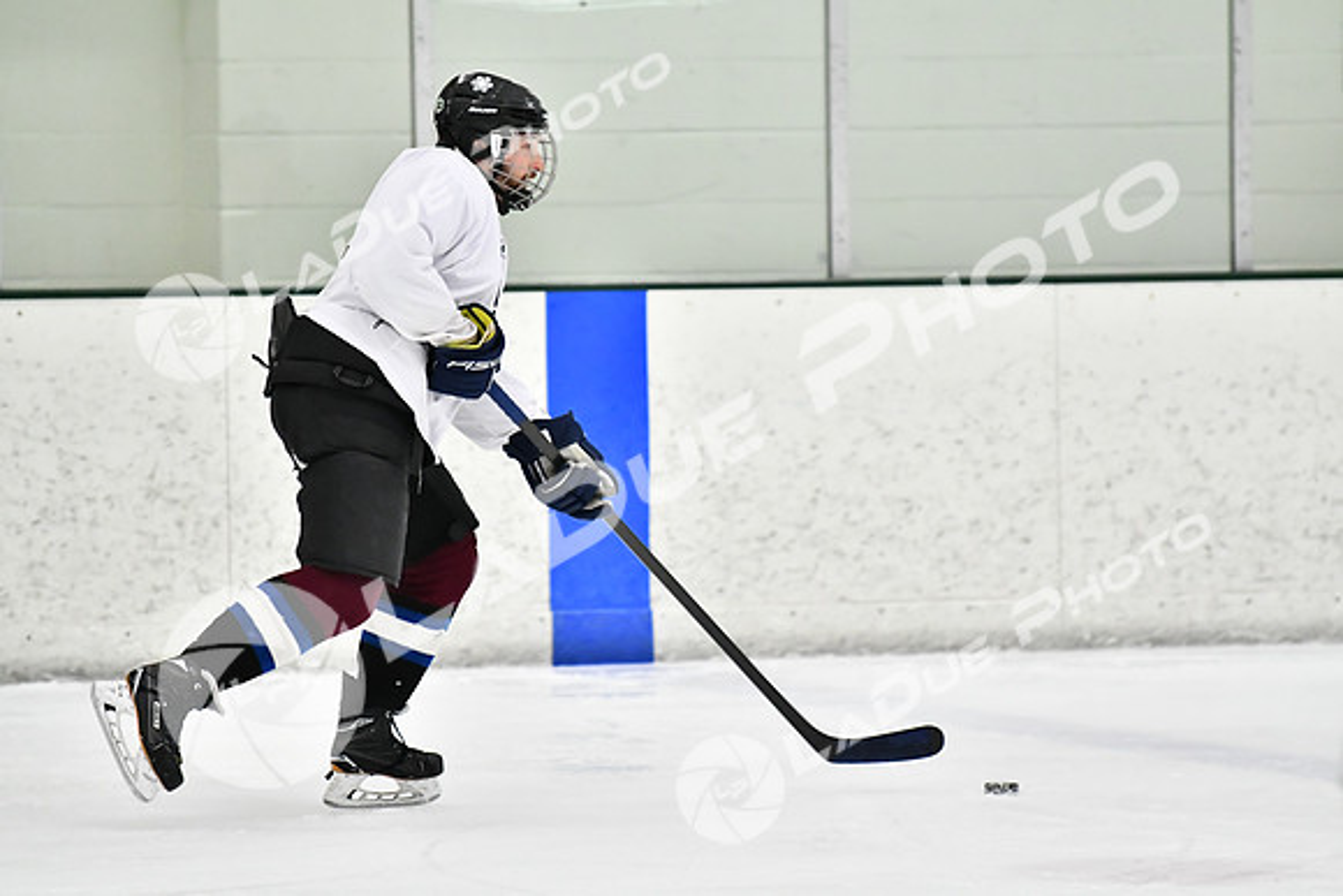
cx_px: 672
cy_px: 448
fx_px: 10634
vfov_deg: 4.8
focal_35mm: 285
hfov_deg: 7.2
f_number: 2.8
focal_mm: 190
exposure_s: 1/1250
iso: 5000
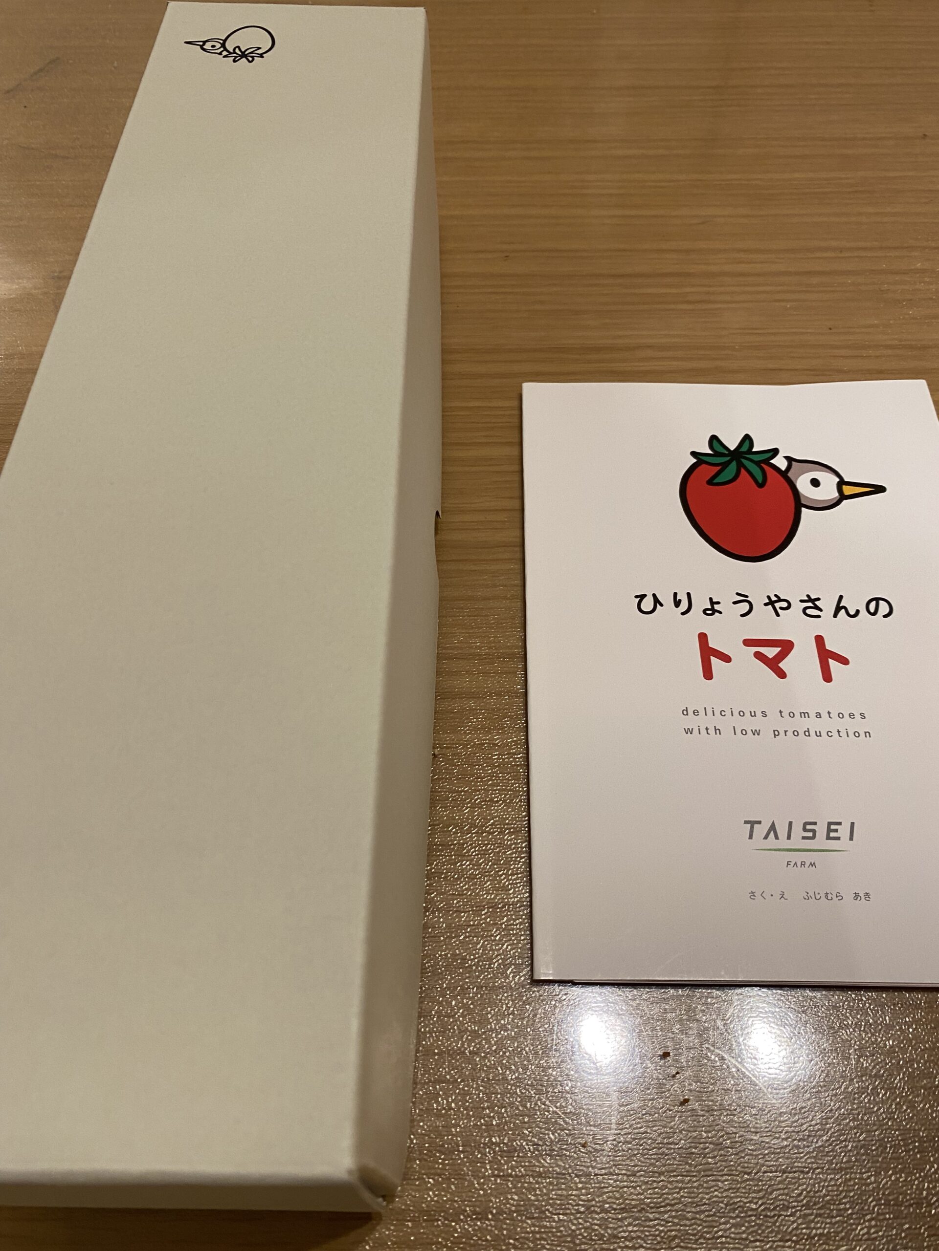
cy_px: 626
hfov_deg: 53.1
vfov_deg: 67.3
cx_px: 470
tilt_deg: -58.6
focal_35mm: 26
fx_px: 940
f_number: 1.8
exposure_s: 1/50
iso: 100
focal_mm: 4.25
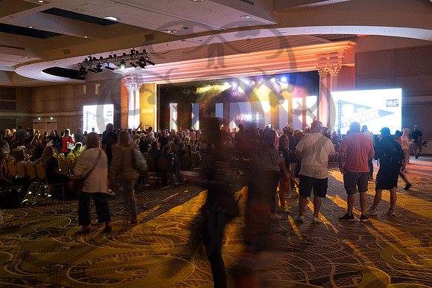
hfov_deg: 48.4
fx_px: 479
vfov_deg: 33.4
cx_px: 246
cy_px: 124
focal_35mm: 40
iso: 2000
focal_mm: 35
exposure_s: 1/10
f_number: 6.3
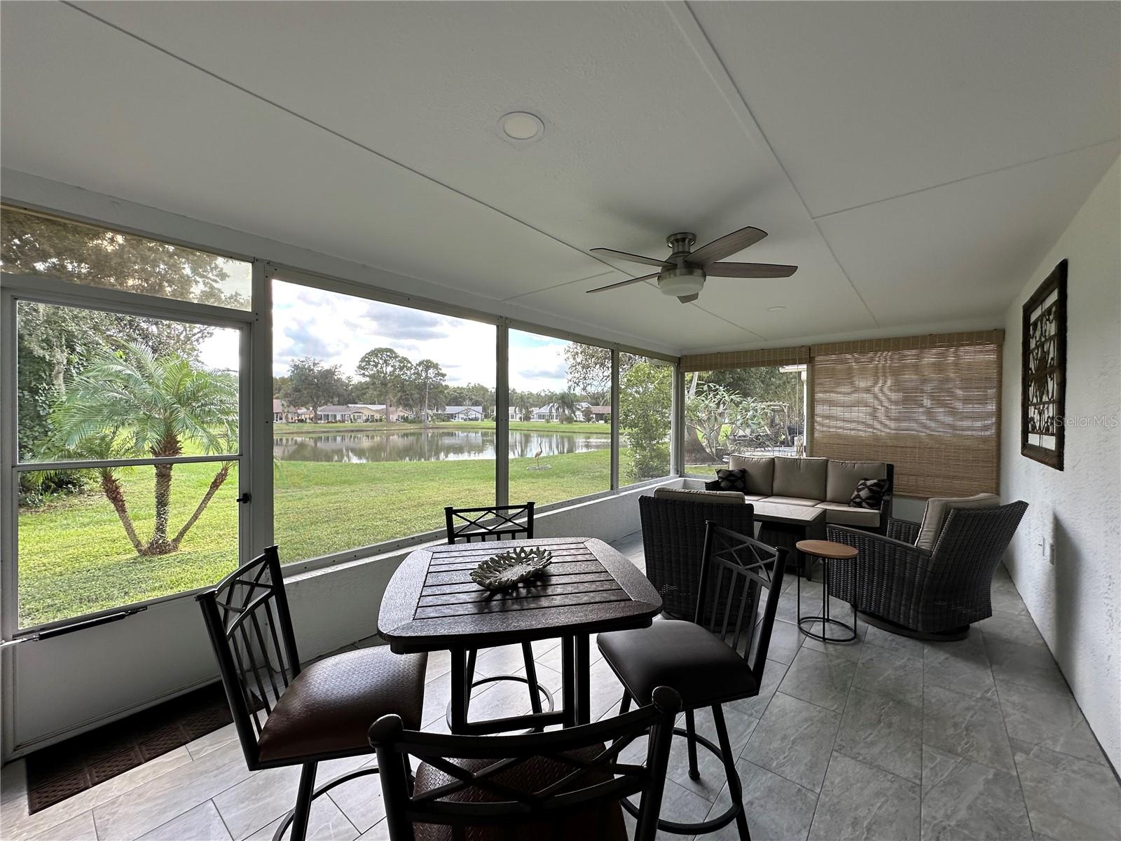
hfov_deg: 102.1
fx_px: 453
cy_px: 420
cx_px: 560
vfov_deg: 85.7
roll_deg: -0.5
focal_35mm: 14
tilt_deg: -0.4
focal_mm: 2.22
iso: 40
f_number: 2.2
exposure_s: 1/102
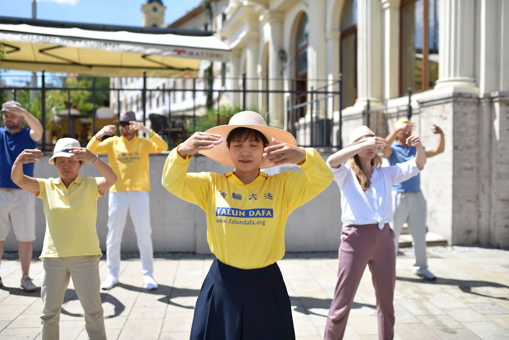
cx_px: 254
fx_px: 495
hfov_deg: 54.4
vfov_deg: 37.9
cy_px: 170
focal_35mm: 35
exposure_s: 1/4000
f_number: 2
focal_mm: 35
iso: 125
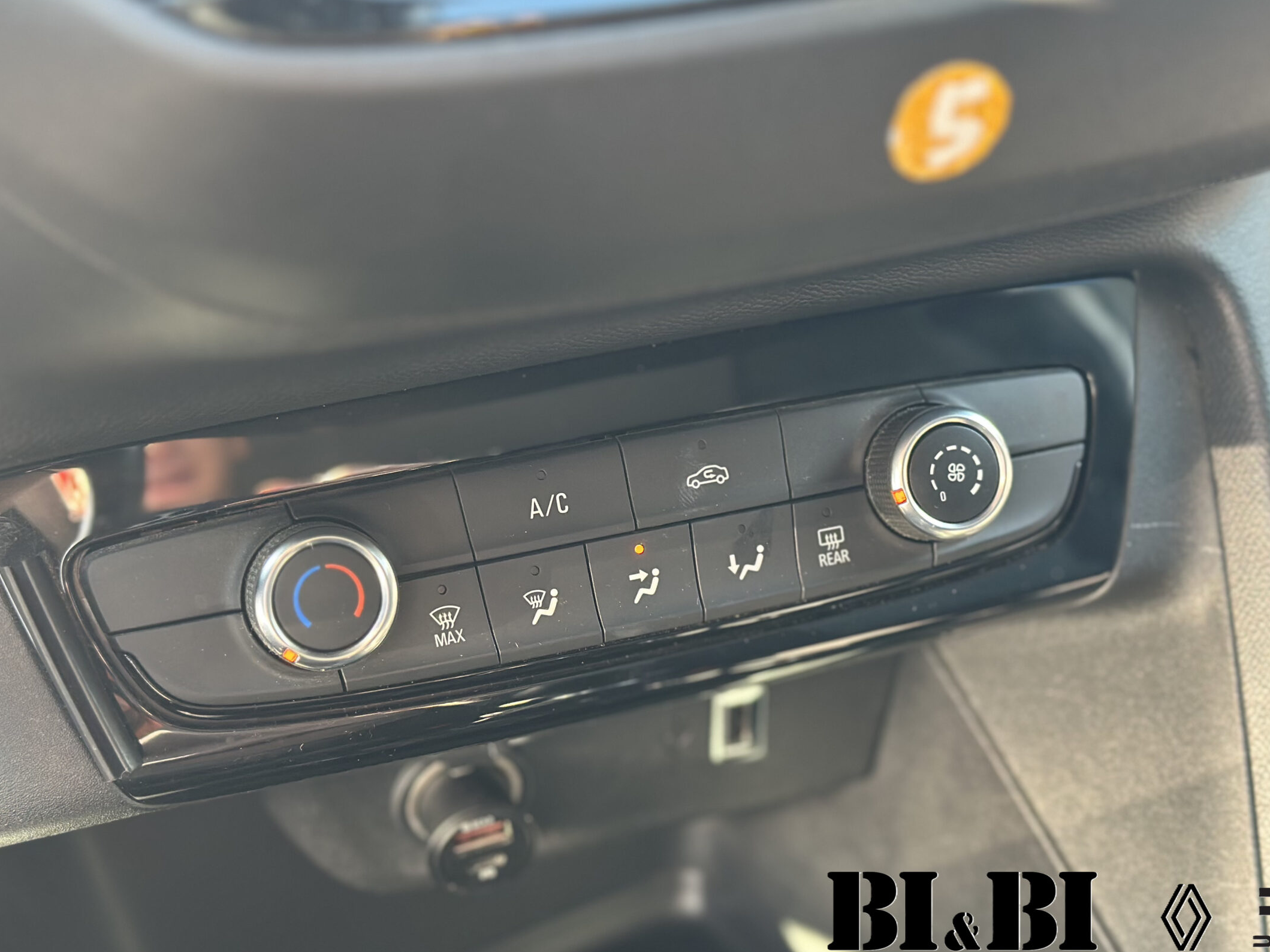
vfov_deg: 25.2
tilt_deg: -29.3
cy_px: 443
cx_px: 631
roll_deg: +1.6
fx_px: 2128
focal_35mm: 58
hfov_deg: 33.2
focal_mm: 6.86
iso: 200
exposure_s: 1/60
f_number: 1.78
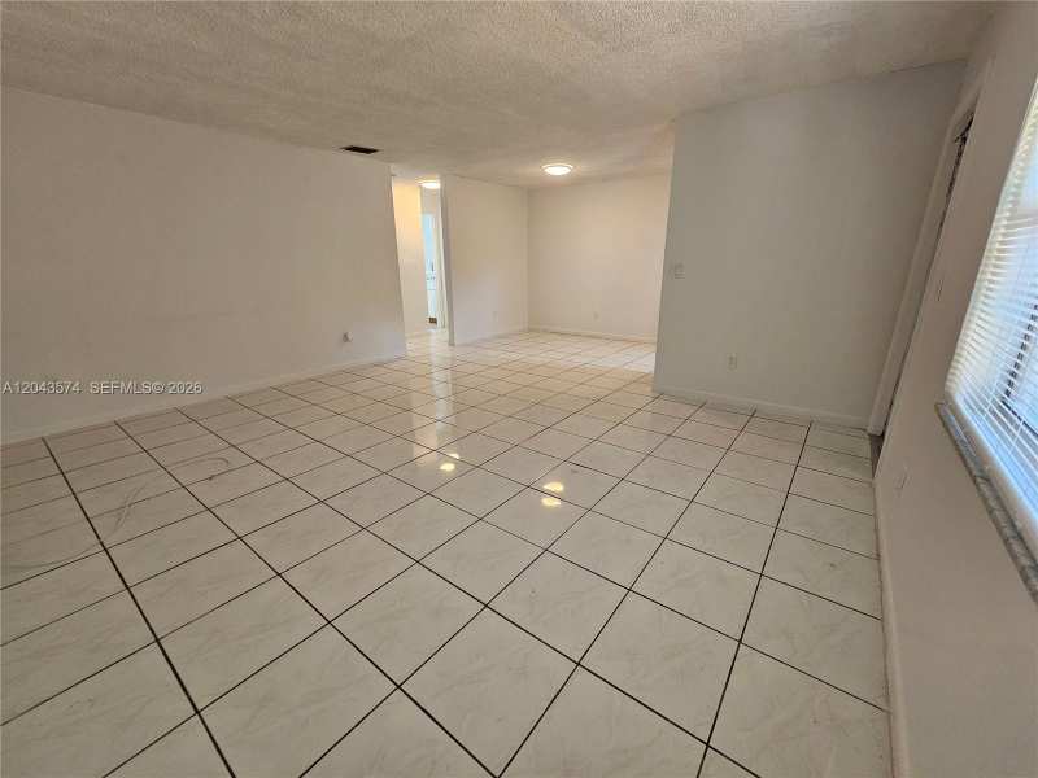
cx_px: 519
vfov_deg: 89.9
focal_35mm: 13
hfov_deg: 106.2
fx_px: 390
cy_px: 389
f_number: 2.2
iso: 125
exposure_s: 1/60
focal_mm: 2.2
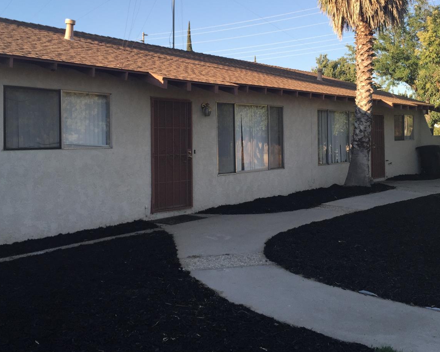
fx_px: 482
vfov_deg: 40.0
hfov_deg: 49.1
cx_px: 221
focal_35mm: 37
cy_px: 142
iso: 32
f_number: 2.2
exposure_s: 1/638
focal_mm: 4.15
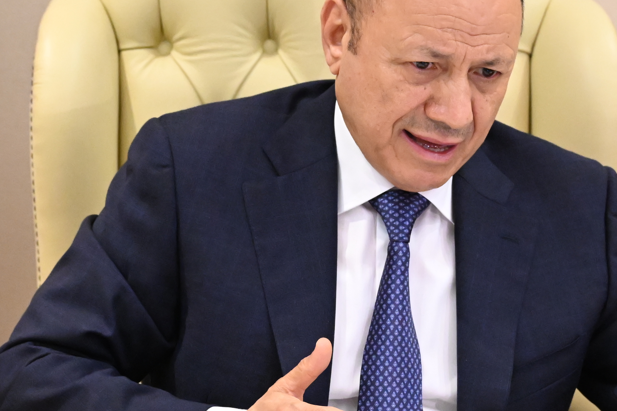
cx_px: 295
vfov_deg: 10.0
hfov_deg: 15.0
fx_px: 2348
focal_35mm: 137
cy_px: 323
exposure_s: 1/320
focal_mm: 45
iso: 5600
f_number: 3.5
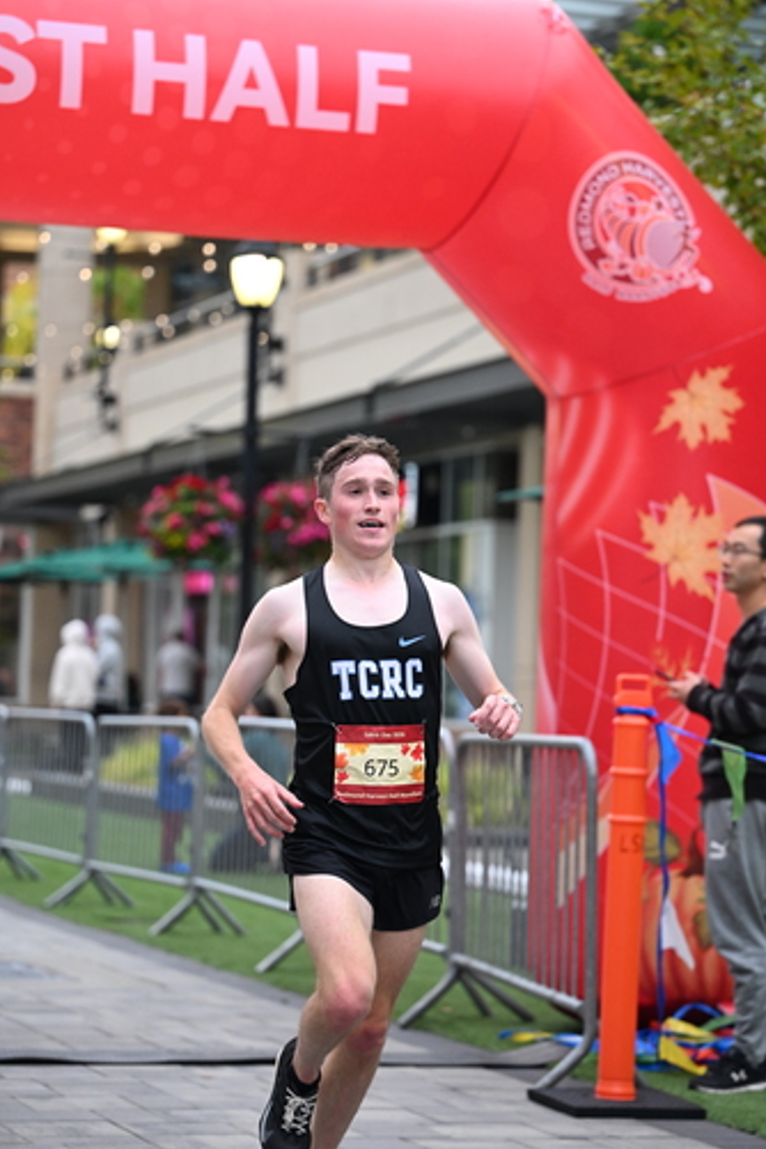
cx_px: 412
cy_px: 562
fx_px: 3223
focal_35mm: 101
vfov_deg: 20.2
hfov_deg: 13.6
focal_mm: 92
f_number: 2.8
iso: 1600
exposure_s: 1/1000
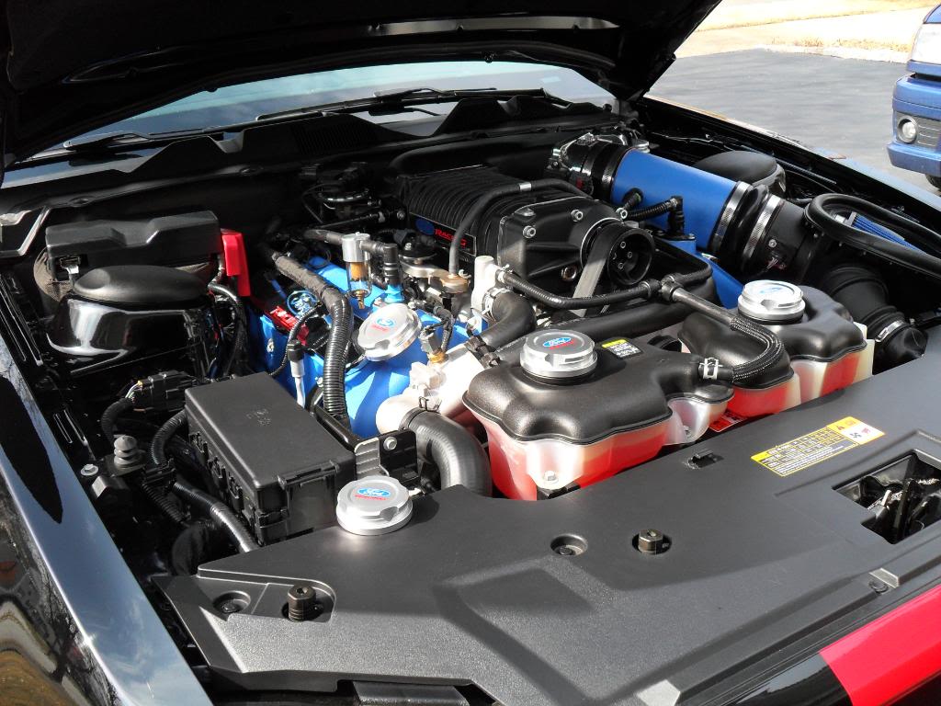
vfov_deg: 40.7
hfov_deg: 52.6
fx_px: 951
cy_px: 353
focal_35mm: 35
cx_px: 470
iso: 100
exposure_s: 1/350
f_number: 2.8
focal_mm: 6.2
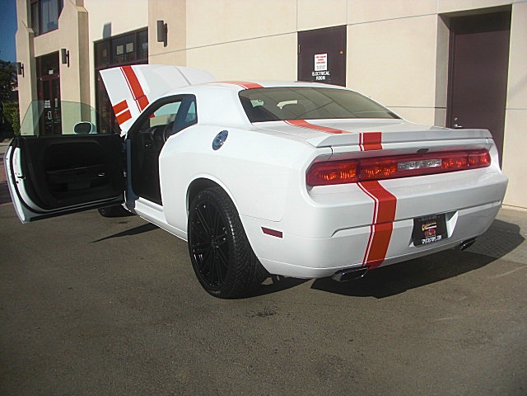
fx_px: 548
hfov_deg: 51.4
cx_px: 264
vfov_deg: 39.7
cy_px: 198
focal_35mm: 36
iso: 50
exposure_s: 1/200
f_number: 7.9
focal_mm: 6.3
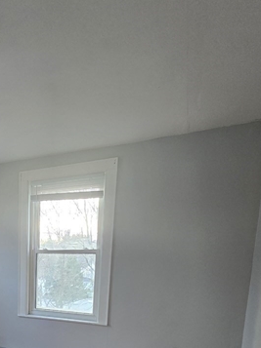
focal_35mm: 28
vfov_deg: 56.3
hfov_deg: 44.3
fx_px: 282
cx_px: 17
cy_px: 302
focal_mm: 2.2
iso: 160
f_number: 2.2
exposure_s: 1/60
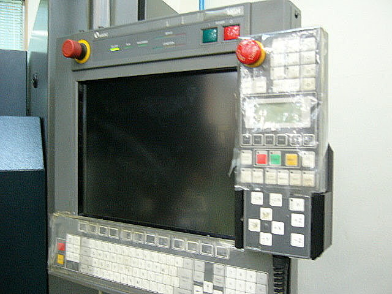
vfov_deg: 40.7
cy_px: 147
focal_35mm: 35
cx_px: 196
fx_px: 396
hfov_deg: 52.6
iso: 200
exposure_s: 1/13
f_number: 2.8
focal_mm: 5.8
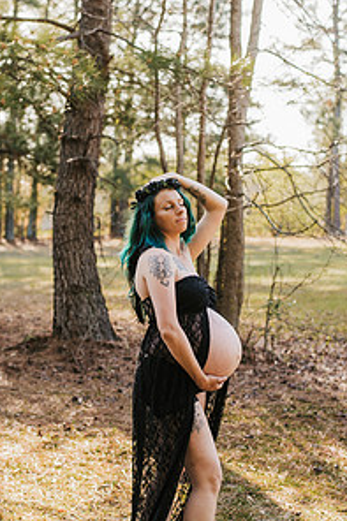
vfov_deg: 26.7
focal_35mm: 76
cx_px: 139
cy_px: 255
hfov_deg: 17.9
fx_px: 1100
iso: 100
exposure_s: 1/200
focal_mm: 50
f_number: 2.8
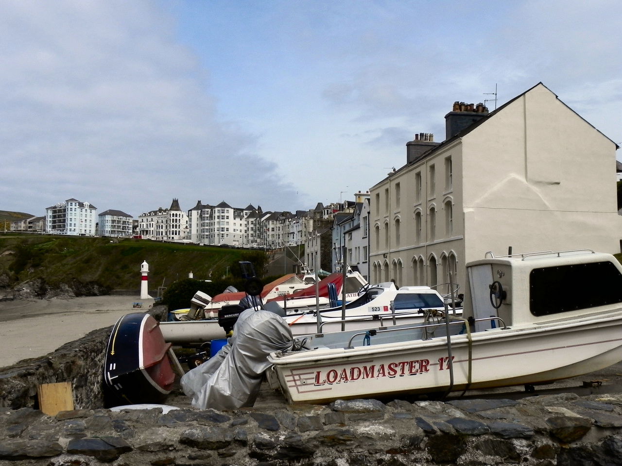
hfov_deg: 50.1
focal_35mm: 37
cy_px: 233
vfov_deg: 38.7
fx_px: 665
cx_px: 311
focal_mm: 6.6
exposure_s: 1/851
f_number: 7.1
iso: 160
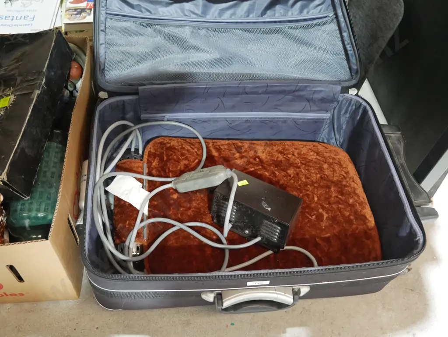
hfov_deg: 53.9
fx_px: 440
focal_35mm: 34
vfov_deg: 41.8
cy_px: 168
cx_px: 224
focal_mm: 17
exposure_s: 1/60
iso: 3200
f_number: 4
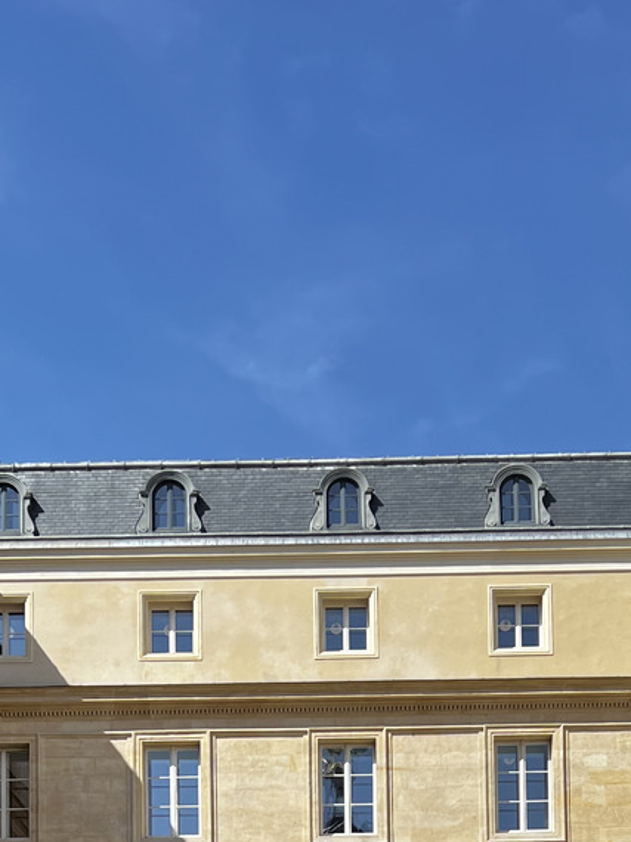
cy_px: 1117
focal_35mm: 73
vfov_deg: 23.4
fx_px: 1776
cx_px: 344
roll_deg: +0.0
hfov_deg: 20.1
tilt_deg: +6.5
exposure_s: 1/4115
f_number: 1.5
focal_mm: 5.7
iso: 50
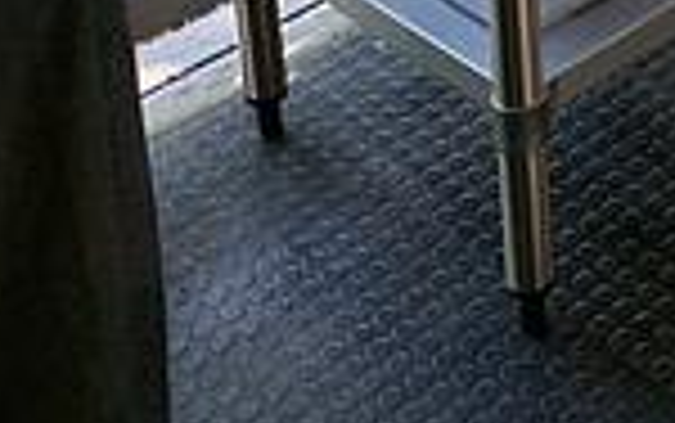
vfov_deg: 10.1
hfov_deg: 16.2
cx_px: 1107
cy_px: -578
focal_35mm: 114
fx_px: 2099
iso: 100
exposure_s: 1/121
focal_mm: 4.25
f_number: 1.8
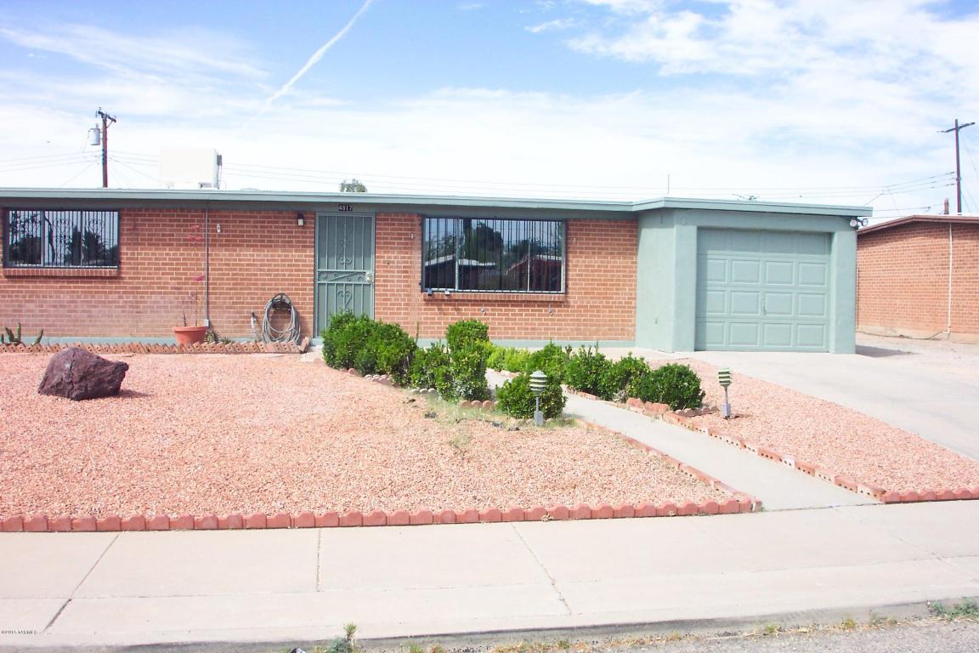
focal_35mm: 35
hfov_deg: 54.4
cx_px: 490
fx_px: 952
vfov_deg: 37.9
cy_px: 326
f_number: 9.5
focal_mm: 7.5
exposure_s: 1/125
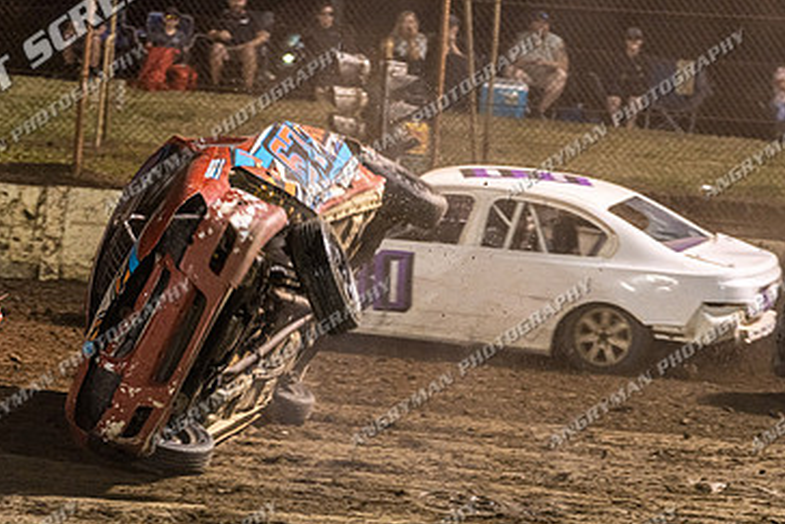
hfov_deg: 11.2
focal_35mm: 183
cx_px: 412
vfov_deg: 7.5
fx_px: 3992
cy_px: 258
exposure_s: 1/160
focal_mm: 115
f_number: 2.8
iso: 1600
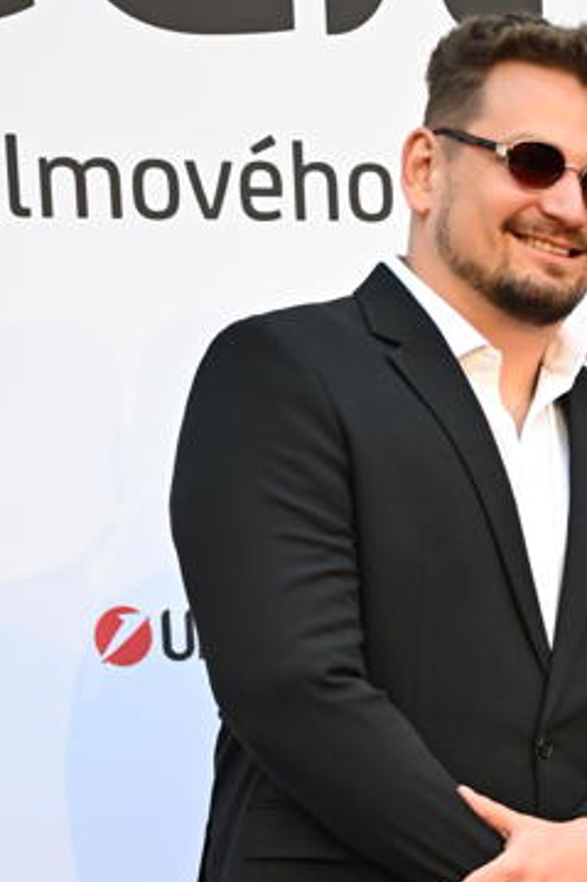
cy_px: 1067
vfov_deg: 15.5
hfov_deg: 10.6
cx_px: 693
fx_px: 3109
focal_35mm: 127
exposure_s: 1/640
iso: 1250
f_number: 2.8
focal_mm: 44
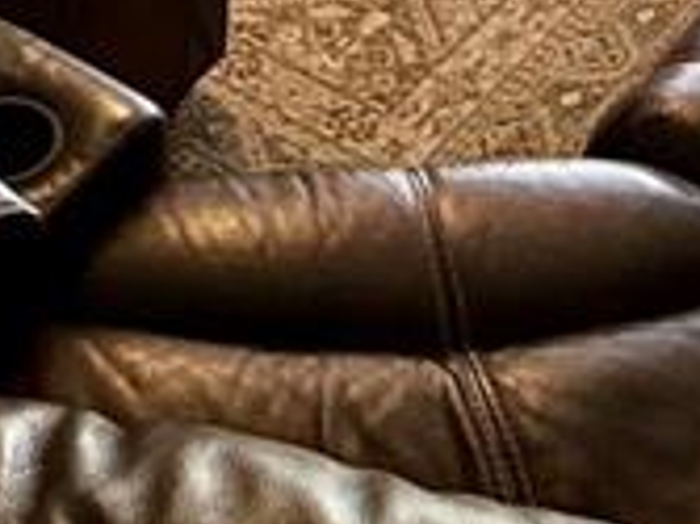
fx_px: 1738
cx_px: 50
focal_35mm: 86
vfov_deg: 13.6
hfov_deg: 22.2
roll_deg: +0.9
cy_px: -633
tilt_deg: -15.0
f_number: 2.2
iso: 250
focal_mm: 2.22
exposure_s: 1/60
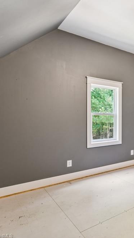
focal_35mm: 27
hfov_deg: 32.6
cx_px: 173
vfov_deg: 70.2
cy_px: 116
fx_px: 169
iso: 100
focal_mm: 16.5
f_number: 13
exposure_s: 6
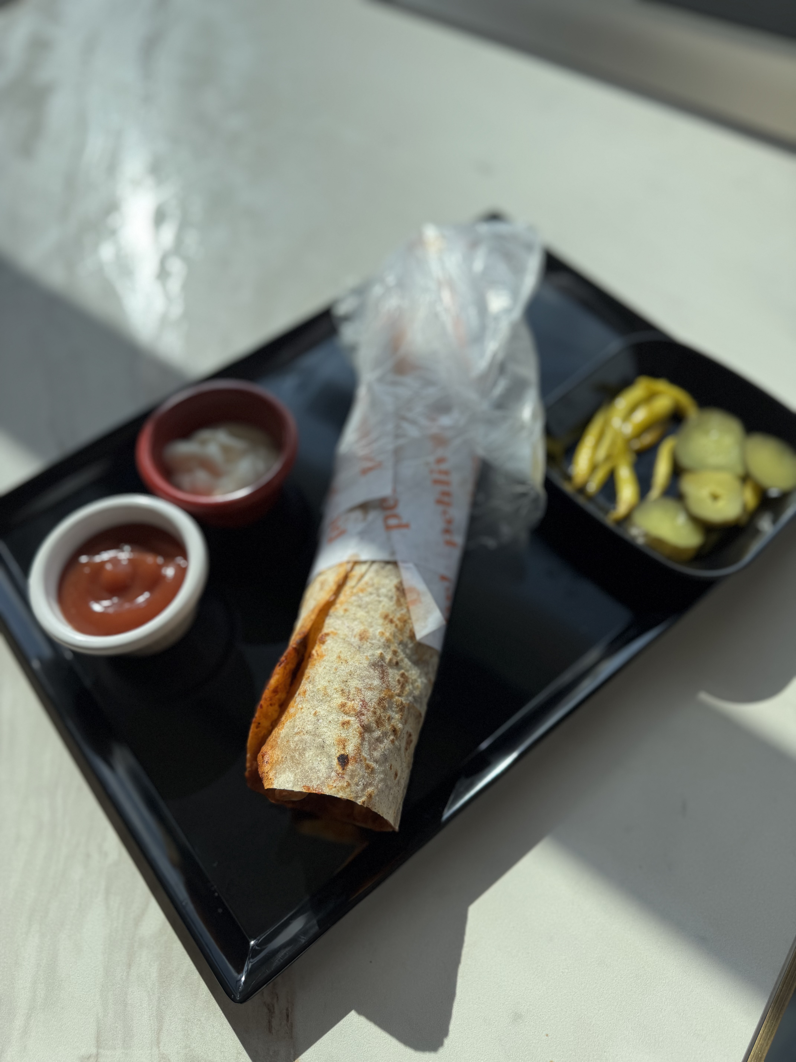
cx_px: 398
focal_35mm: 24
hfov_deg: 56.8
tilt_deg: -58.0
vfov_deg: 71.6
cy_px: 531
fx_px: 736
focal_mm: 6.76
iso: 80
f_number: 1.78
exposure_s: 1/4049
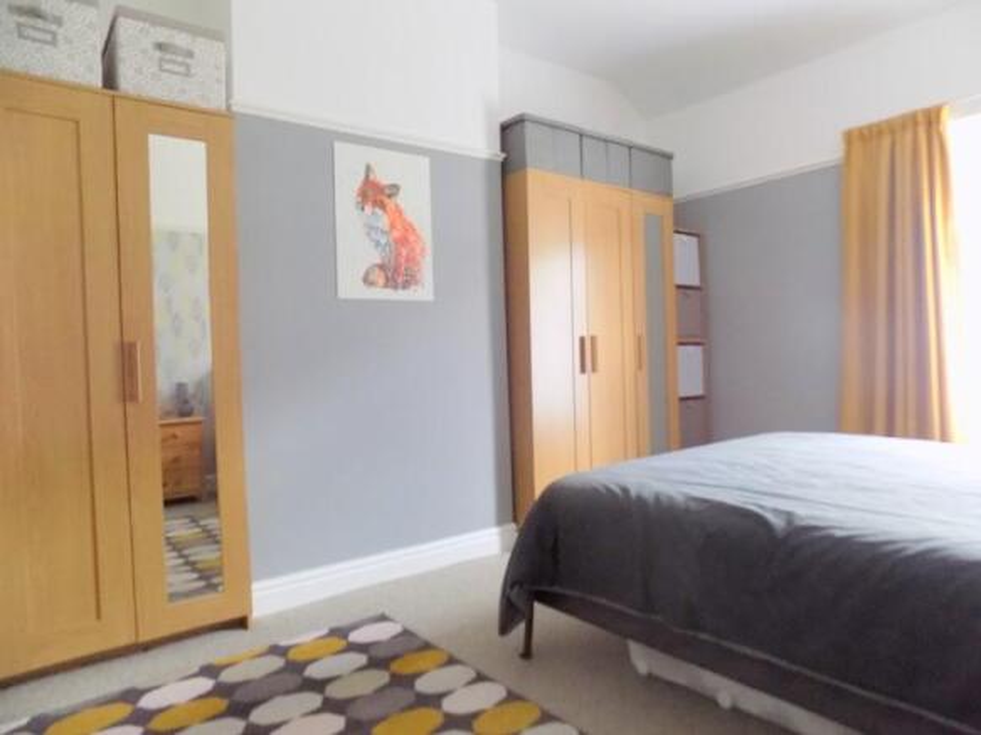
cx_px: 490
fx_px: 652
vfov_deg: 58.9
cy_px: 368
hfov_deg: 73.9
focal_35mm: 23
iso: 400
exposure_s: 1/30
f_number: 3.1
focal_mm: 4
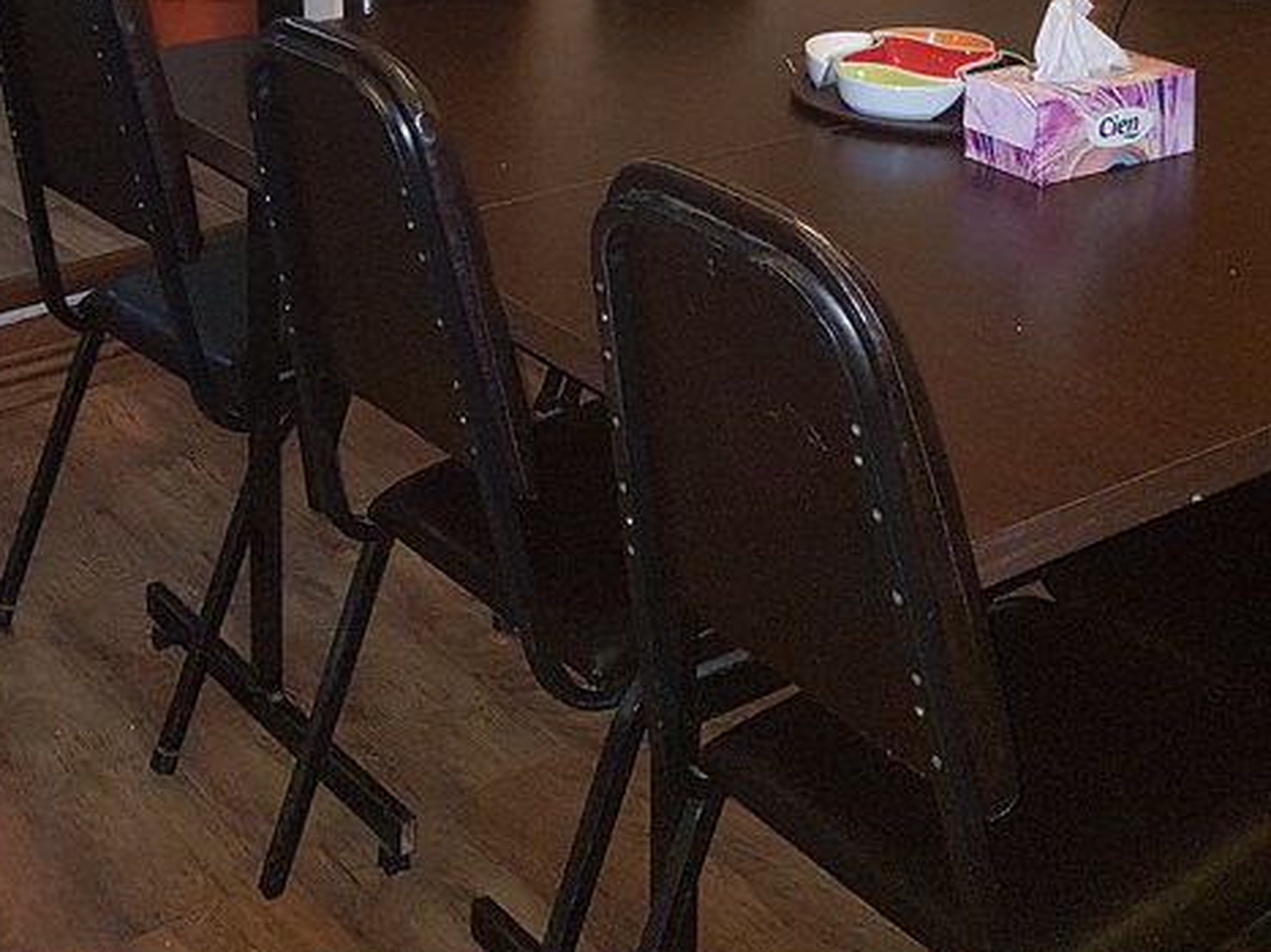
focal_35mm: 57
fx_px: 2092
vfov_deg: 22.9
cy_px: -272
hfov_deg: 33.6
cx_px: 446
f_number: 1.7
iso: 250
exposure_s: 1/10
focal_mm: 4.2
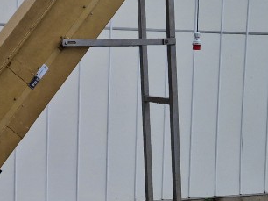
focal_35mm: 77
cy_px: 90
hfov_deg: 25.0
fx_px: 596
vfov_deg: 19.1
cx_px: 65
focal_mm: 5.4
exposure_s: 1/884
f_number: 1.8
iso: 50
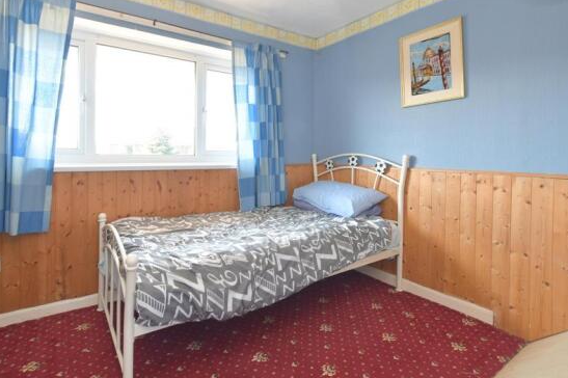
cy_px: 156
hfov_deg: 89.7
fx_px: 284
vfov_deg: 66.8
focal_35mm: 18
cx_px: 251
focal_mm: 10
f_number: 7.1
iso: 160
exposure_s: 1/5
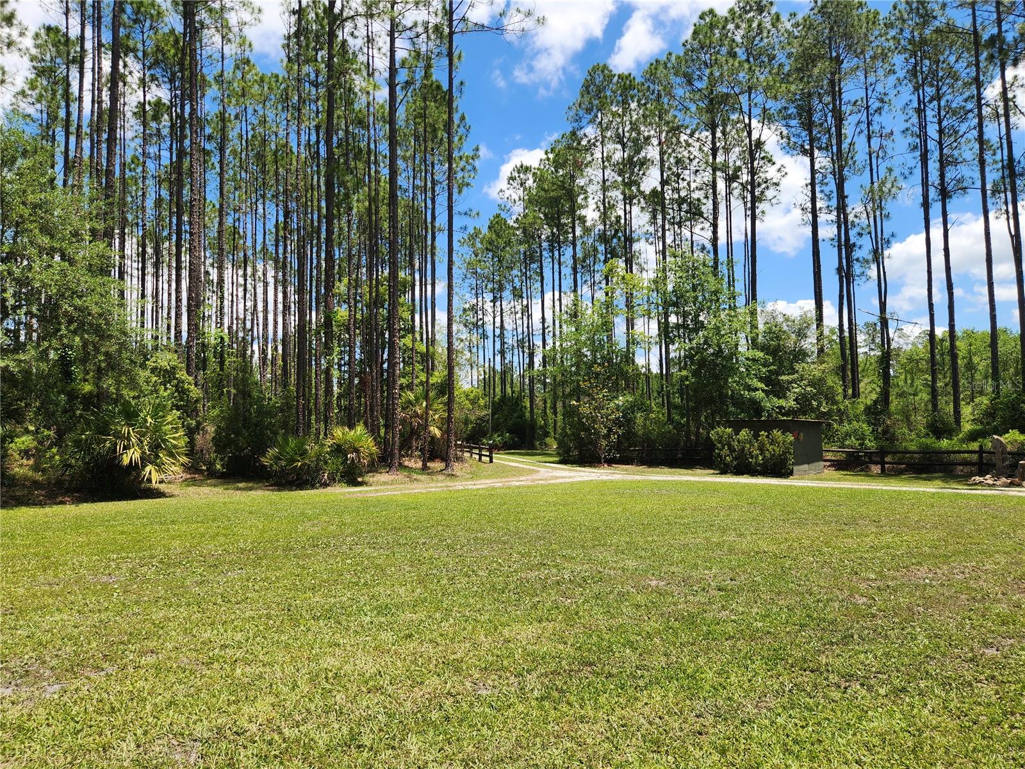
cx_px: 512
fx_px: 681
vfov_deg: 58.9
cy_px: 384
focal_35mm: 23
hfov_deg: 73.9
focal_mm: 5.4
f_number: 1.8
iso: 20
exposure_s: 1/1070
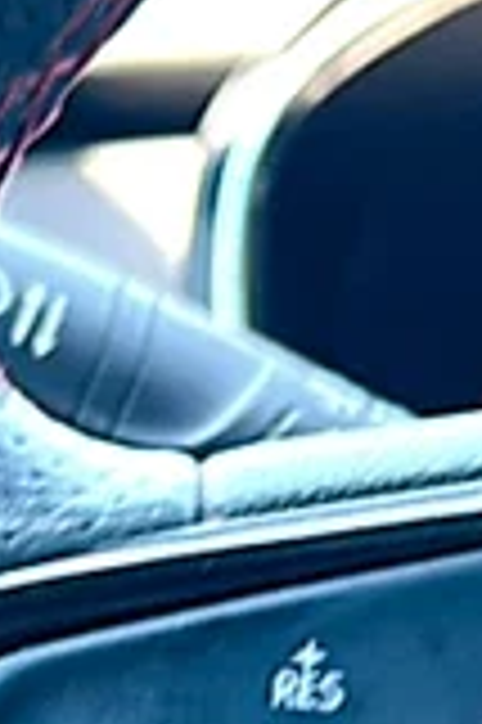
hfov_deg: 10.1
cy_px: 933
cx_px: 198
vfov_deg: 14.5
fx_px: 2737
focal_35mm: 136
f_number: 1.78
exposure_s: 1/71
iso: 100
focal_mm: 6.86
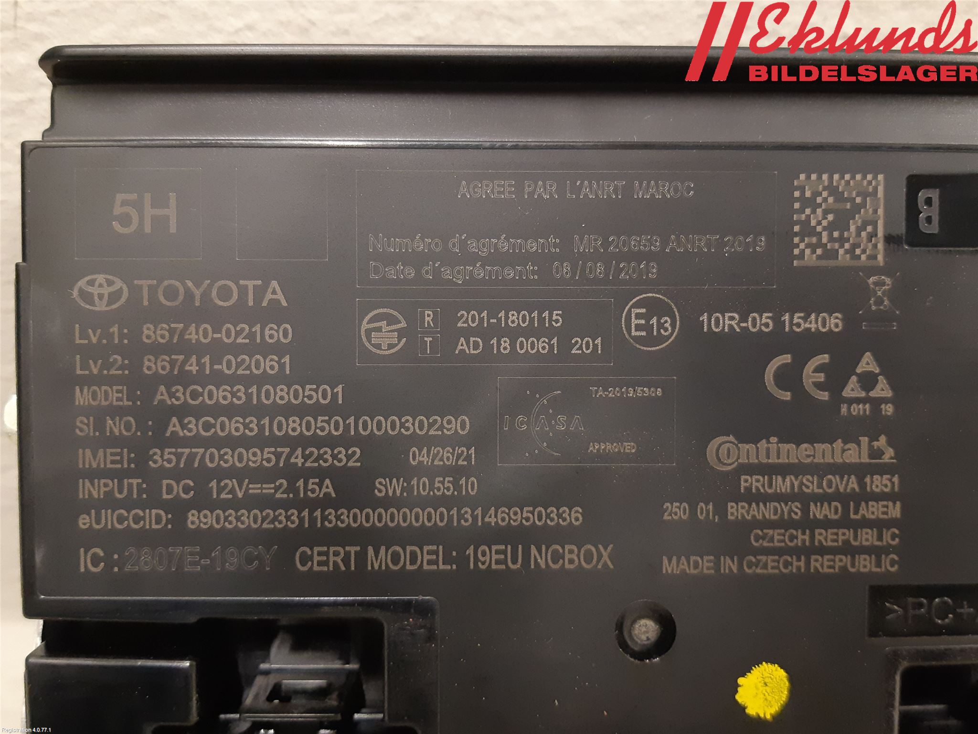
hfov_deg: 67.3
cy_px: 367
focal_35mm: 26
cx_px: 489
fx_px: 735
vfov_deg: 53.1
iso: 250
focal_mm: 3.93
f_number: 1.7
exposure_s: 1/25
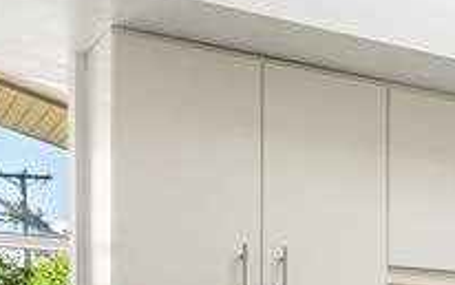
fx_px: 1005
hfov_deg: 22.6
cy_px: 400
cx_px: 605
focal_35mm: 81
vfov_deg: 15.2
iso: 400
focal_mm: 16
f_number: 8
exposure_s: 1/13
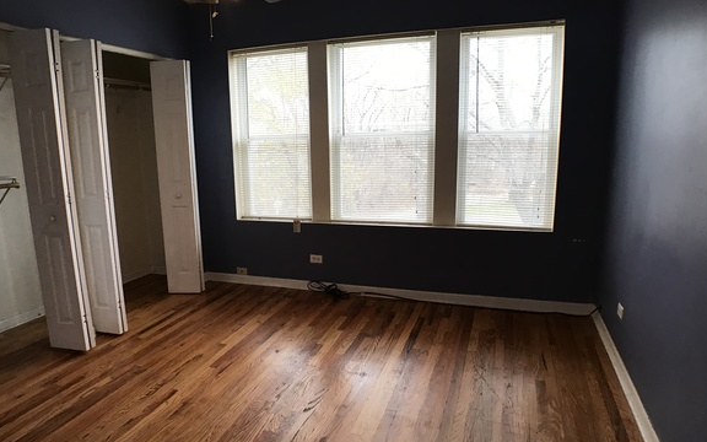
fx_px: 636
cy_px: 236
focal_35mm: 33
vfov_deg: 38.3
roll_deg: +1.2
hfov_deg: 58.1
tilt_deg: -10.6
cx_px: 331
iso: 32
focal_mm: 3.99
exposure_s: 1/30
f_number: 1.8
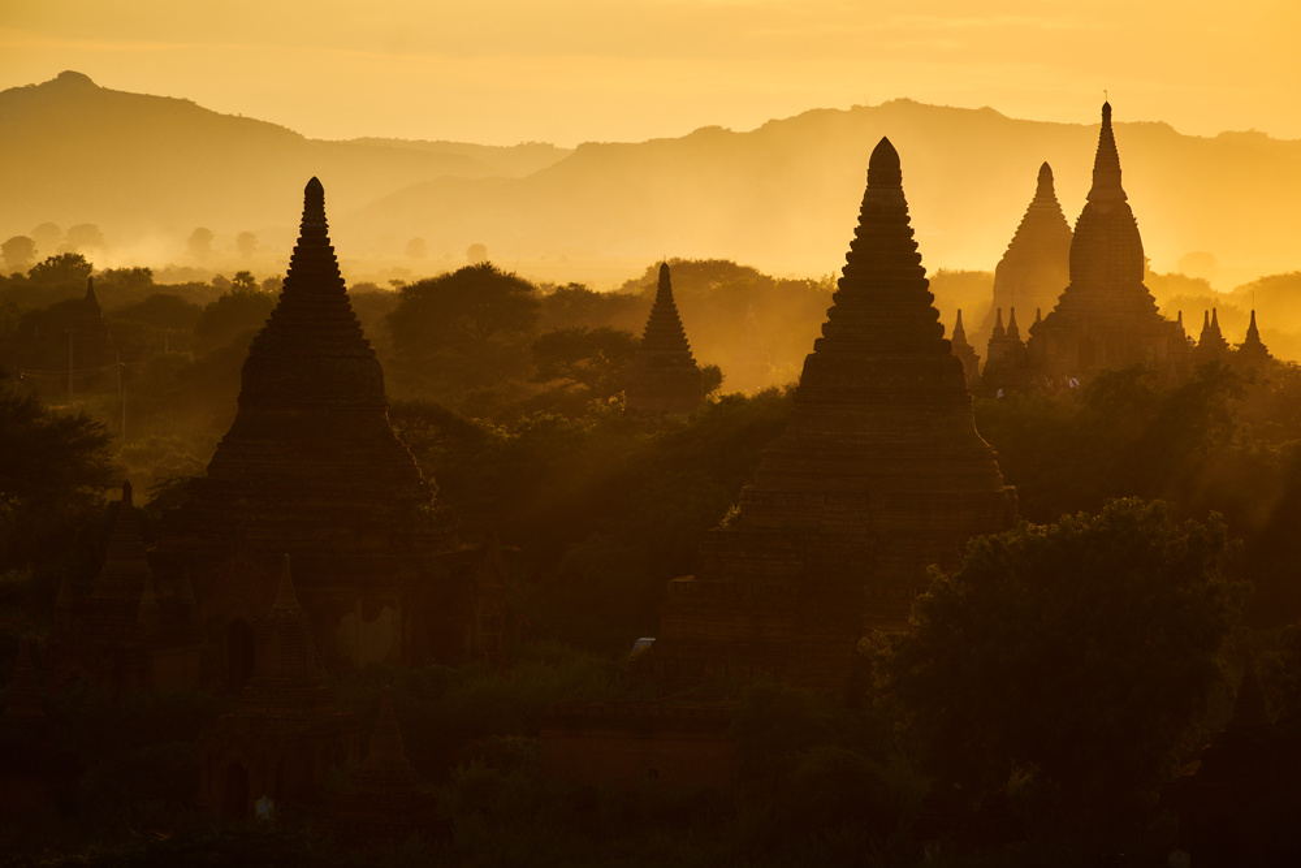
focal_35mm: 200
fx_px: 7228
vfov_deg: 6.9
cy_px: 434
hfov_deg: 10.3
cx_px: 650
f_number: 5.6
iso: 200
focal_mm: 200
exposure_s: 1/750
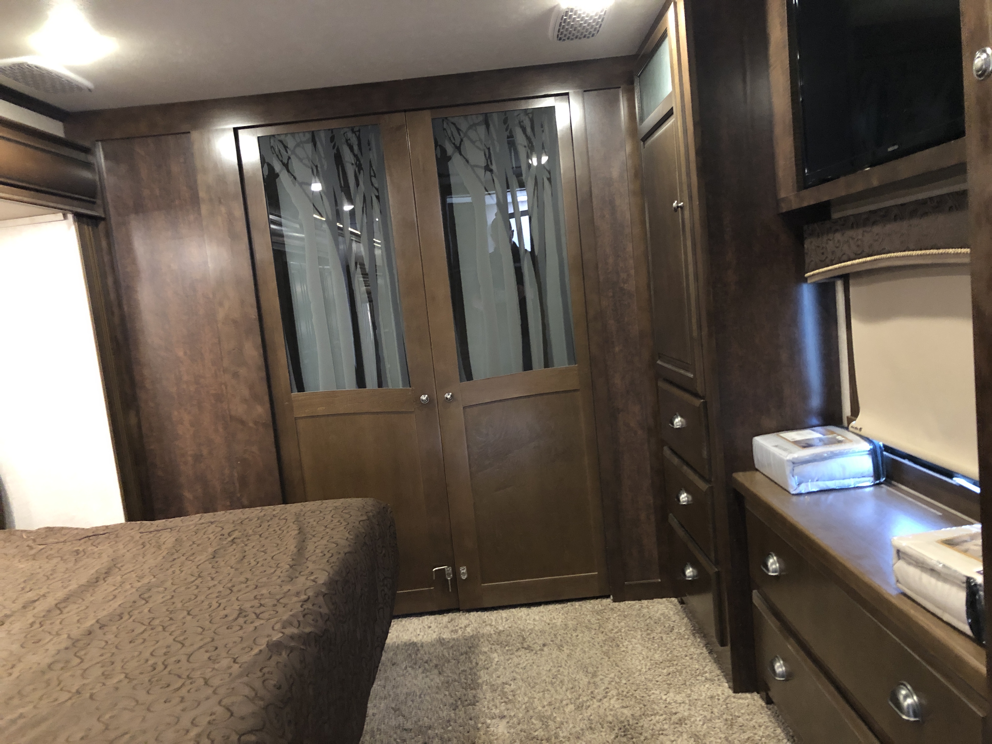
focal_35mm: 28
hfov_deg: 63.4
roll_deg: +5.8
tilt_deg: -6.5
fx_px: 802
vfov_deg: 49.7
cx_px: 496
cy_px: 372
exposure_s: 1/4
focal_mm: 3.99
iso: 100
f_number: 1.8
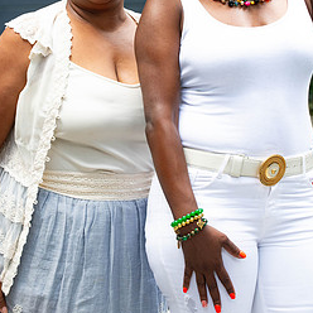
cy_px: 68
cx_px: 151
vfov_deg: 11.1
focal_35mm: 157
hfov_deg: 11.1
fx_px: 1606
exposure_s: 1/640
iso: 1250
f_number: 5.6
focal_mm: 102
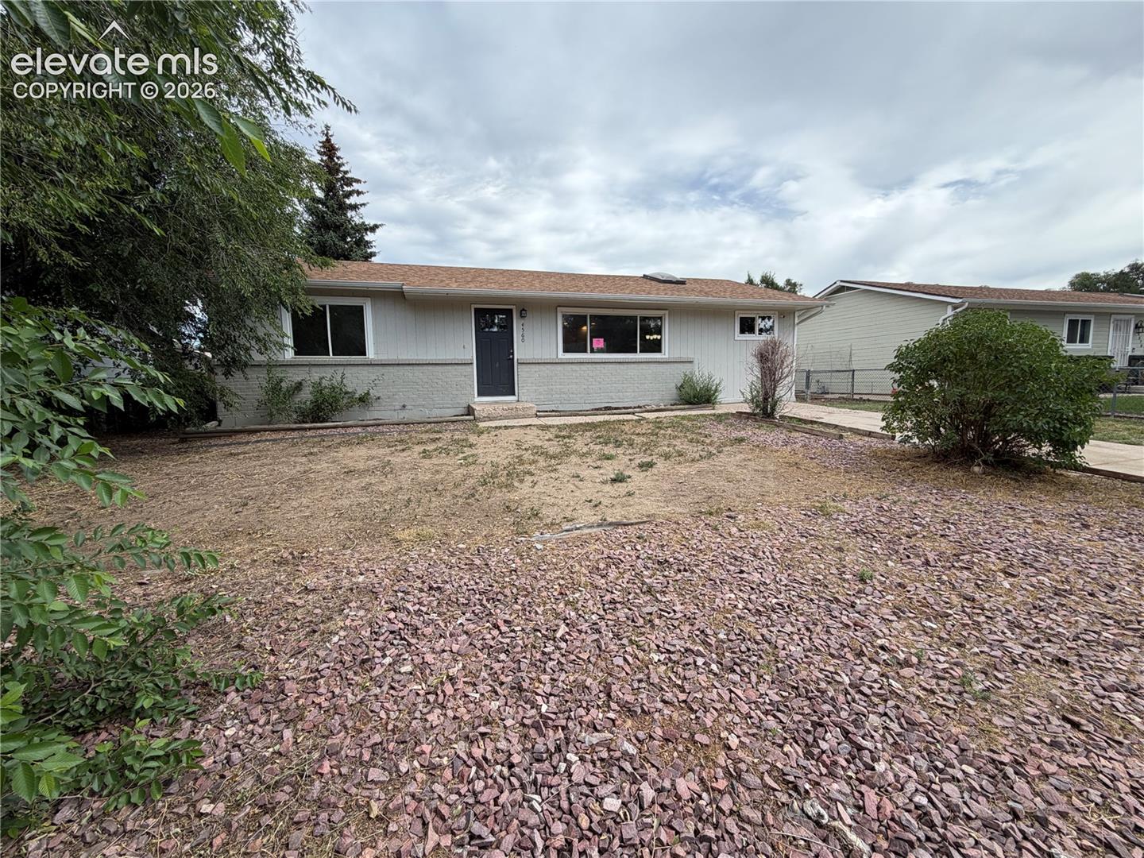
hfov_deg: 102.1
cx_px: 572
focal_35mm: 14
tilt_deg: -5.2
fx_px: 463
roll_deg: +0.4
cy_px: 429
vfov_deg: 85.7
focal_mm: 2.22
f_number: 2.2
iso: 32
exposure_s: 1/770
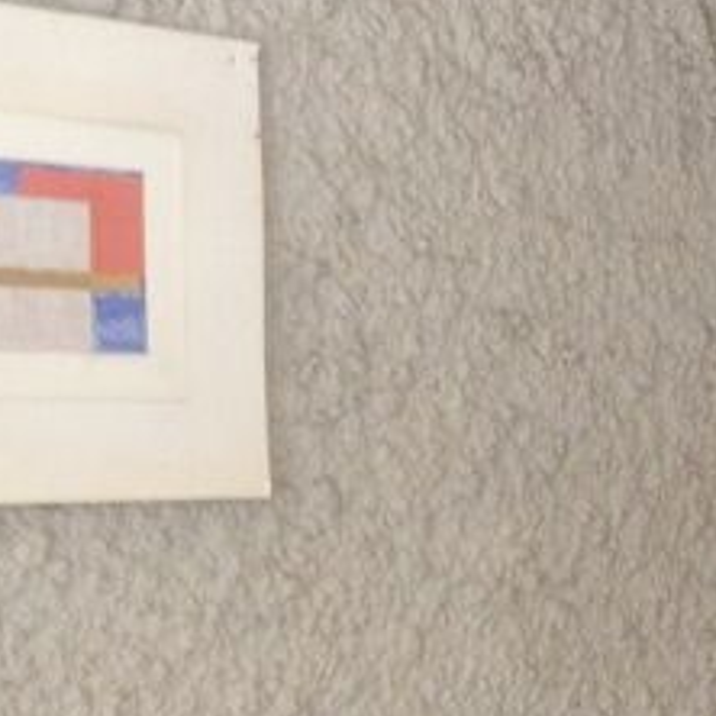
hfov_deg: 12.4
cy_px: 577
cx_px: 1087
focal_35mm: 134
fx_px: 3136
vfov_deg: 13.0
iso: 100
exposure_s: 1/20
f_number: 2.4
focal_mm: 4.28
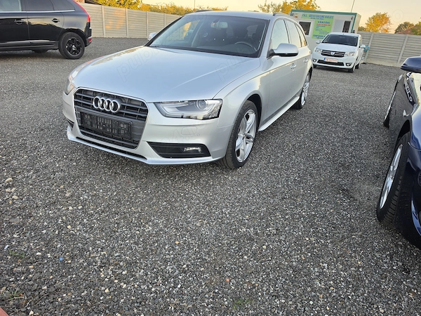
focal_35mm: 23
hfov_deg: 73.9
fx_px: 280
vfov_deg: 58.9
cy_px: 158
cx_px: 210
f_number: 1.4
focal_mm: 6.5
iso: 20
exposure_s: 1/180
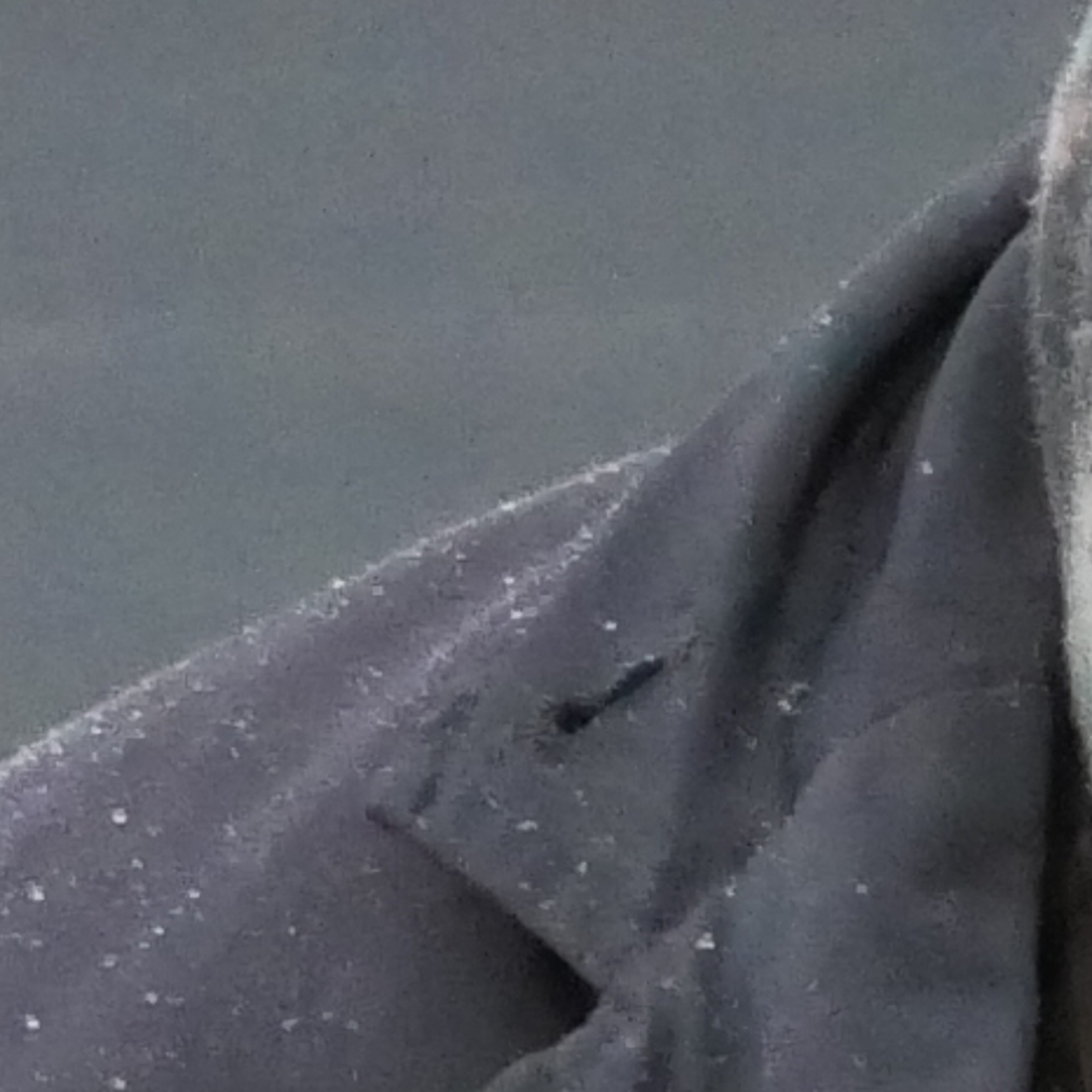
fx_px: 35441
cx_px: 1195
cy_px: 534
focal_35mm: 993
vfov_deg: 1.8
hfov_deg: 1.8
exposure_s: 1/125
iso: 3200
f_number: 5.6
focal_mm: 57
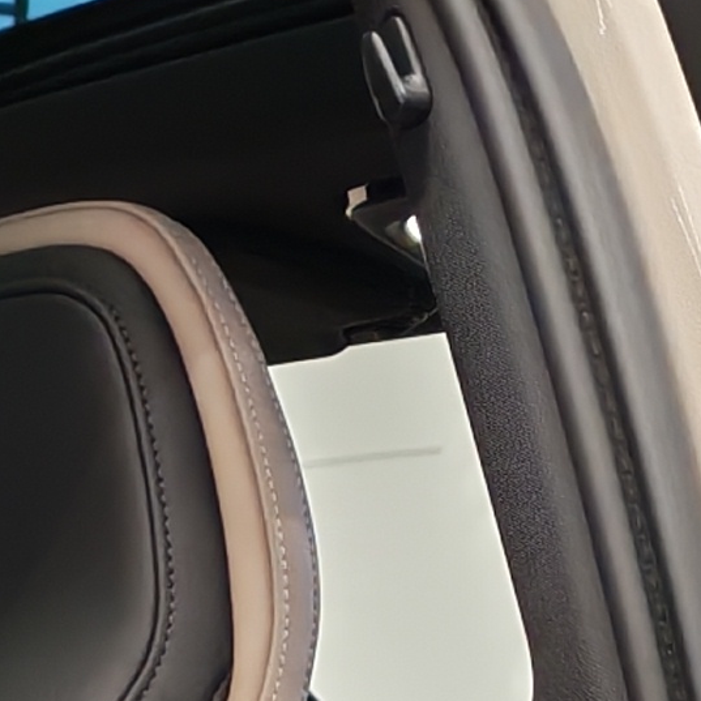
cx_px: -168
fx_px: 4788
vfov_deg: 7.9
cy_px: 1489
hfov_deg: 8.3
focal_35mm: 209
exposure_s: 1/50
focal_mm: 6.12
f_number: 1.9
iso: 809
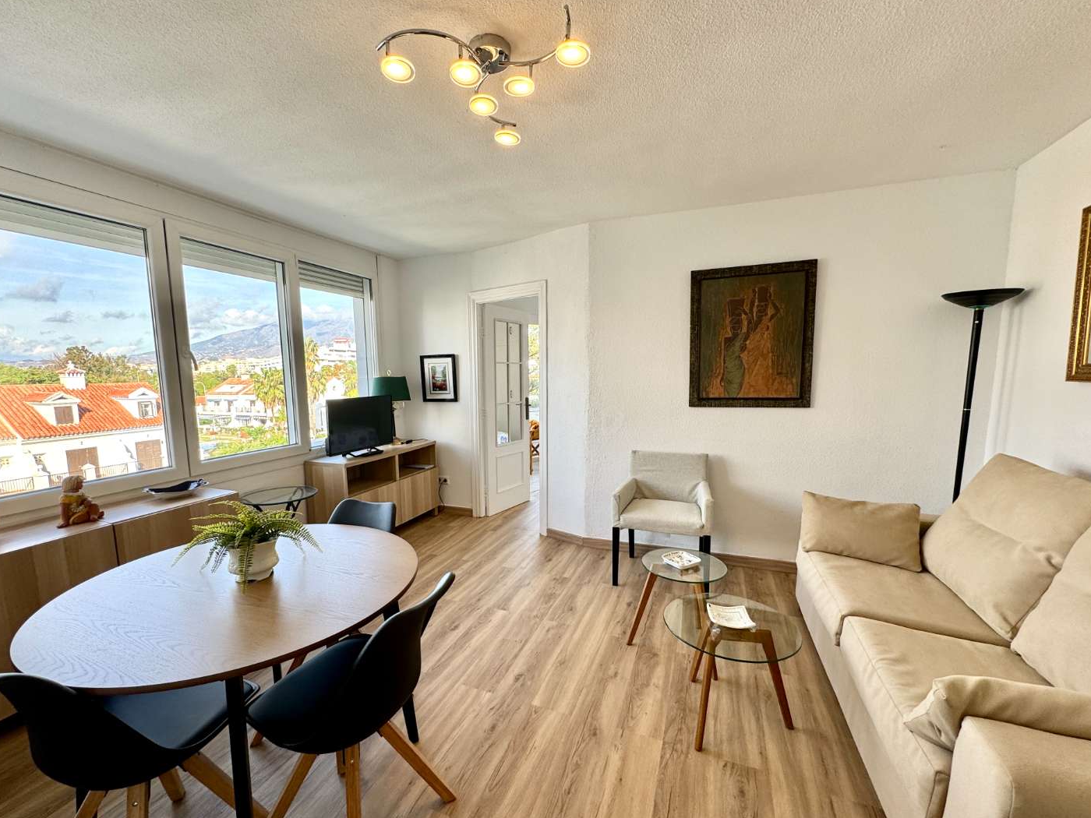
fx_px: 473
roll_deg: +1.4
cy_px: 429
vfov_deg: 81.7
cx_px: 526
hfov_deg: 98.1
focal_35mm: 15
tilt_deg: -5.8
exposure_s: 1/152
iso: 40
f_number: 2.2
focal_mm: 2.22
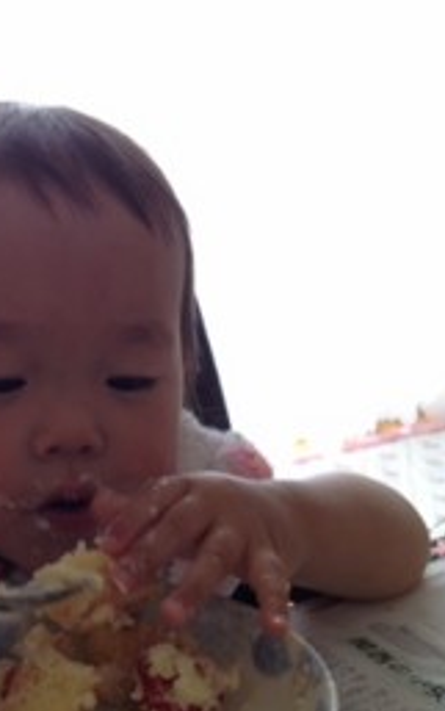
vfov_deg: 31.4
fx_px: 1259
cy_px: 448
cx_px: 53
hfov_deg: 19.7
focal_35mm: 65
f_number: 2.4
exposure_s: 1/40
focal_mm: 4.28
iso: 64
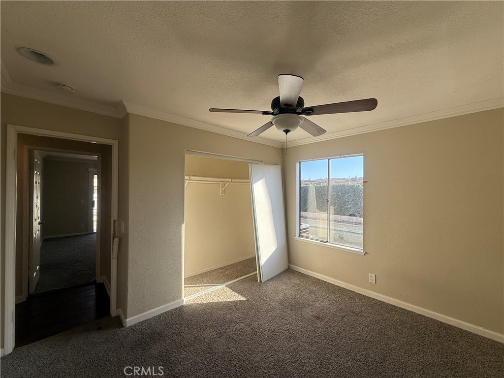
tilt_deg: +0.9
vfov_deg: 85.7
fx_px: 204
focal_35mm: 14
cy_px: 189
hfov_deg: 102.1
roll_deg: -0.7
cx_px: 252
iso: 50
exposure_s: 1/430
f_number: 2.2
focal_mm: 2.22
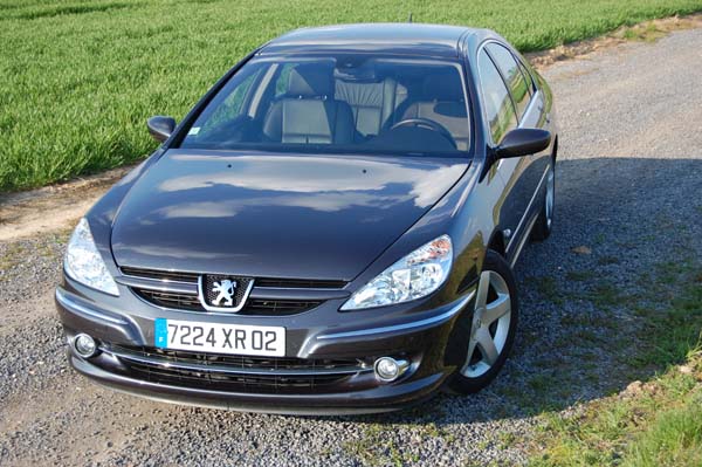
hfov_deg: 31.9
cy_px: 234
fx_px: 1227
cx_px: 351
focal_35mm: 63
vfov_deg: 21.5
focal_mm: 42
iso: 200
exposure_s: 1/250
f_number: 8
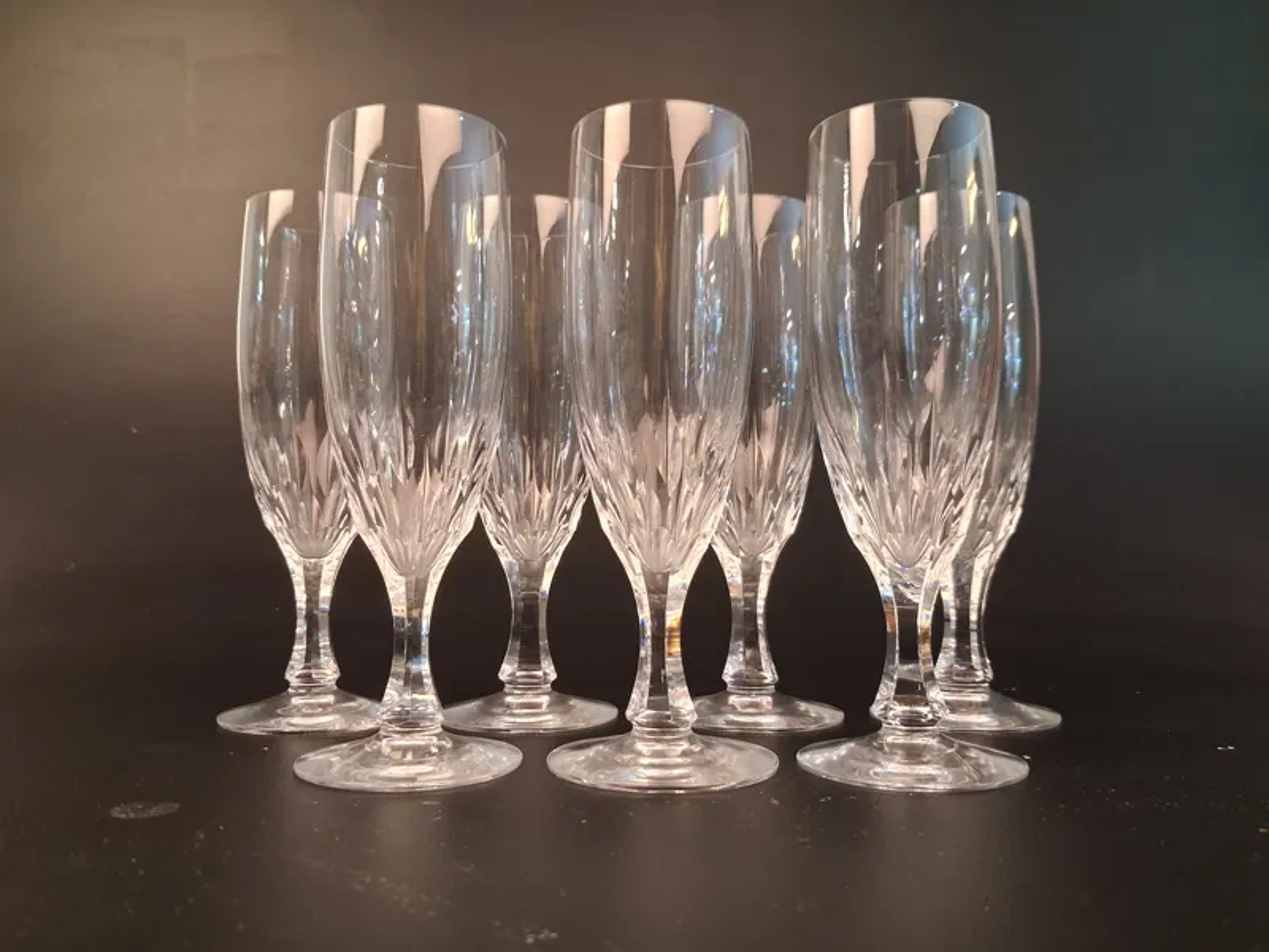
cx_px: 634
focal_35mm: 27
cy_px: 476
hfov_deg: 65.3
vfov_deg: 51.4
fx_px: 990
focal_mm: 4
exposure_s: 1/50
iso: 400
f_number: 1.8
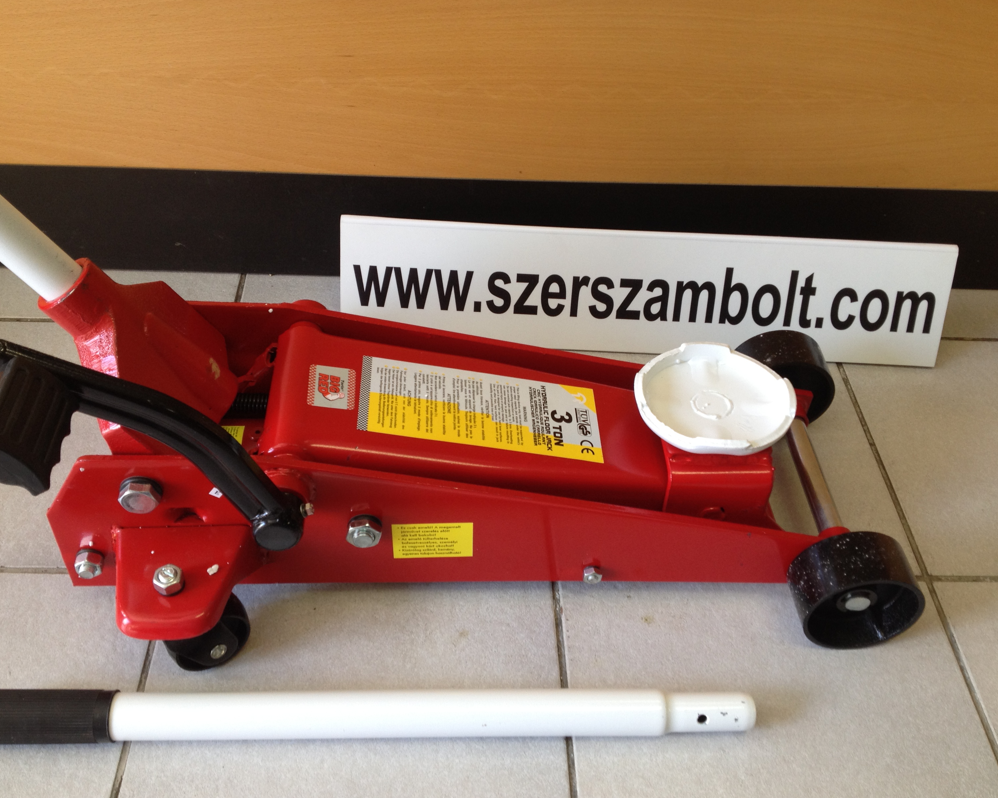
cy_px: 398
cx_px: 479
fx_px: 1093
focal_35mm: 37
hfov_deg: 49.1
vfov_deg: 40.1
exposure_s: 1/30
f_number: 2.4
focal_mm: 4.28
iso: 64
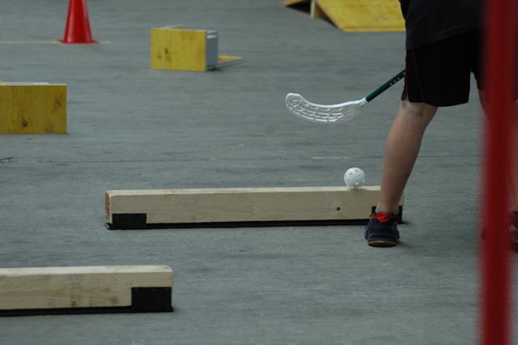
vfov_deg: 7.0
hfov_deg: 10.6
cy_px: 172
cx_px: 259
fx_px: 2804
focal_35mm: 195
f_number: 4.5
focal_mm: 130
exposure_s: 1/320
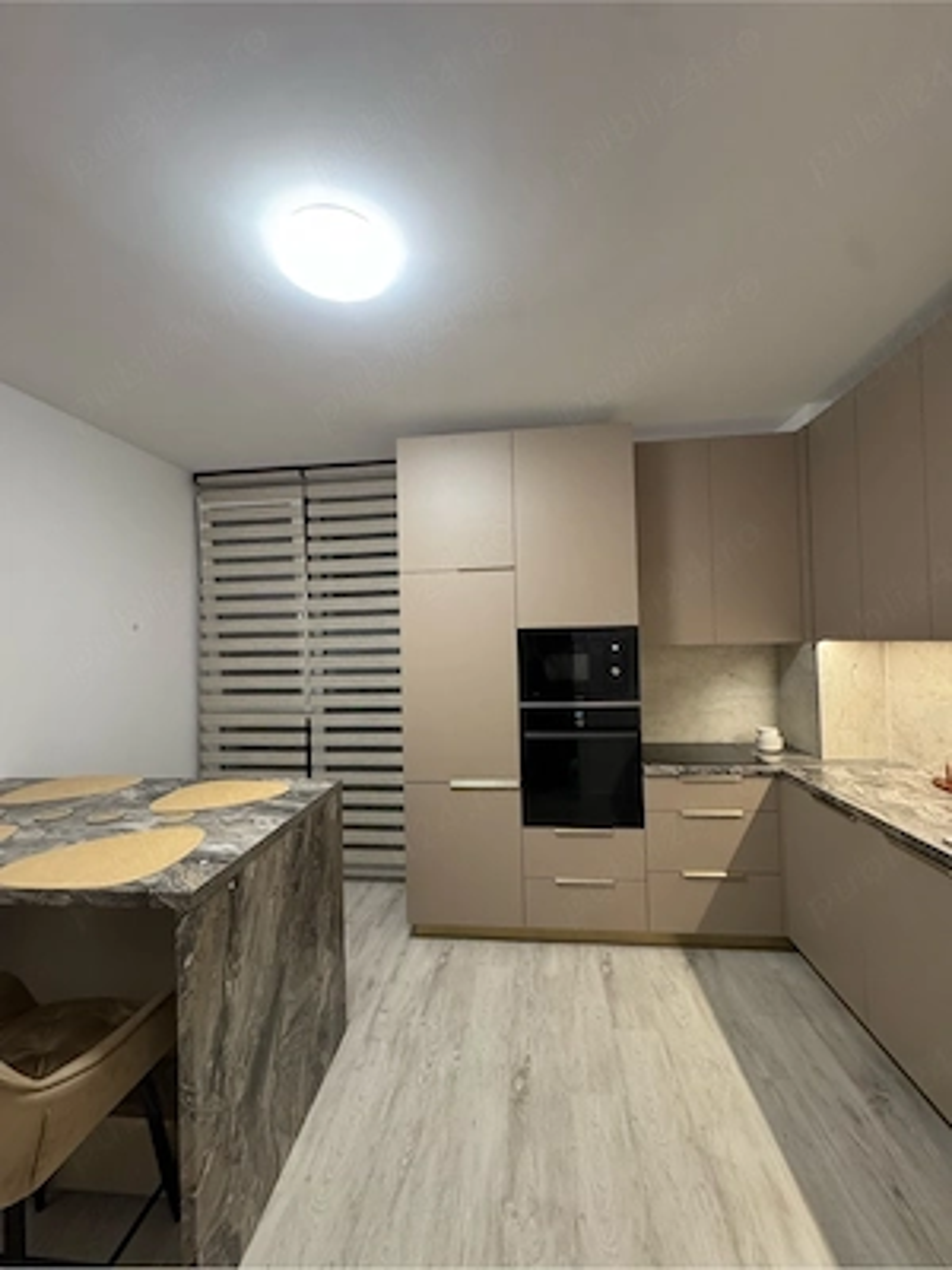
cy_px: 635
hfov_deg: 85.7
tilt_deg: +0.2
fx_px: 513
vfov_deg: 102.1
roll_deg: +0.6
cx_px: 476
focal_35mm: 14
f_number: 2.2
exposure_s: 1/50
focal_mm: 2.22
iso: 320
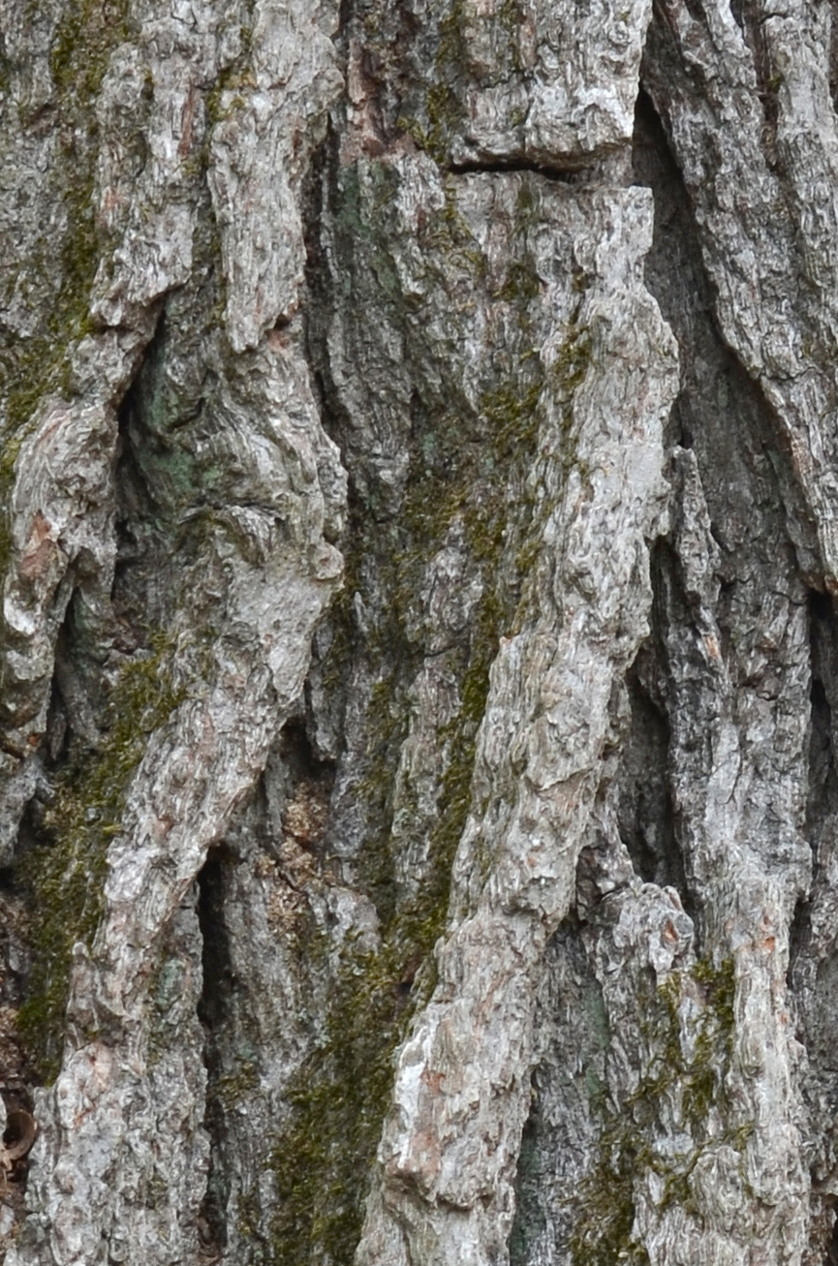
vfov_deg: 5.2
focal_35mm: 396
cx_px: 882
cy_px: 1339
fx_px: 13896
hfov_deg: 3.5
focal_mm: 70
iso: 100
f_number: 11
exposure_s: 1/20
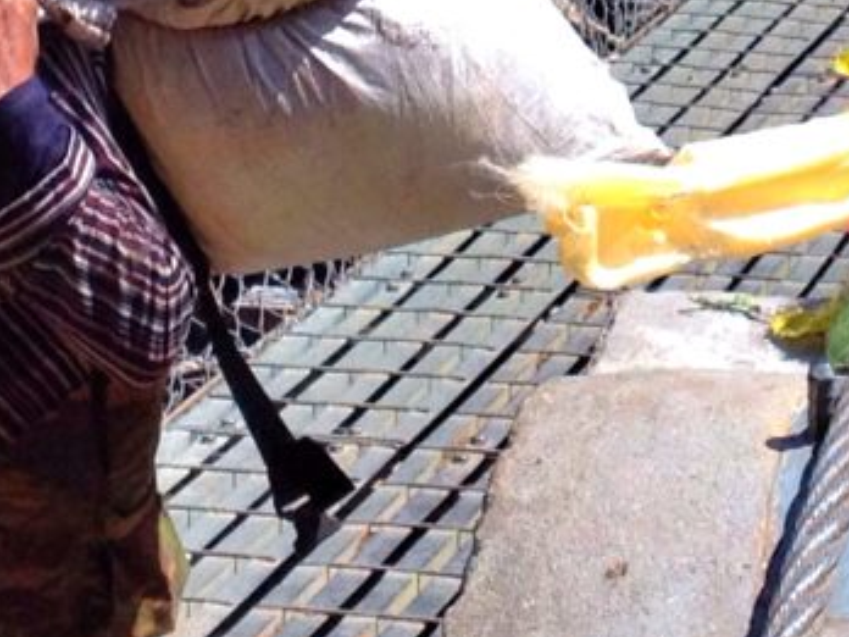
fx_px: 5052
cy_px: -342
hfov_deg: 9.6
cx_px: 517
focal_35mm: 206
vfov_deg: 7.1
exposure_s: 1/1842
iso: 50
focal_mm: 4.28
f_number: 2.4
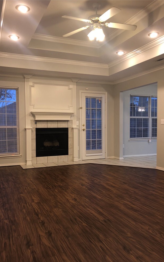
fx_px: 222
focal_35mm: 31
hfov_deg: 40.6
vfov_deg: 61.2
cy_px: 136
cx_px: 85
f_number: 1.8
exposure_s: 1/15
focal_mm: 4
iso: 40
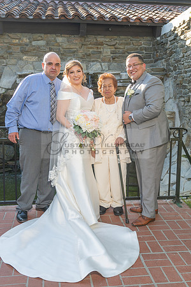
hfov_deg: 31.8
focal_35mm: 42
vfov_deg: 46.4
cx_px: 111
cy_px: 144
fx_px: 334
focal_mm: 28
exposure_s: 1/250
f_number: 4
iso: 100
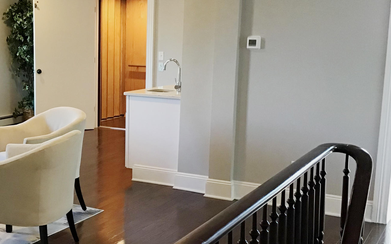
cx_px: 107
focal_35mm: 54
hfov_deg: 36.8
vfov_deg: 24.0
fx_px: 575
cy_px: 133
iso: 160
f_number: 2.4
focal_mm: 3.3
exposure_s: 1/33
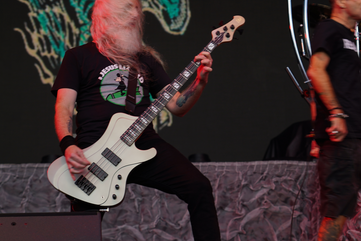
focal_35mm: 108
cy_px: 91
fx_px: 1083
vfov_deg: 12.7
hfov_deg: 18.9
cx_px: 155
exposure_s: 1/100
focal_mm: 73
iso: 100
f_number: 4.5
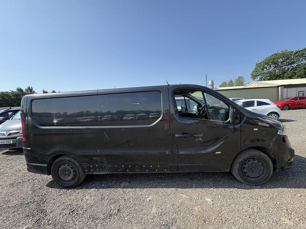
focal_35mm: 14
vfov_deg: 85.7
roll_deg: +2.6
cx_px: 153
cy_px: 114
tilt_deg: +0.8
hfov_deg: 102.1
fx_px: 124
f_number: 2.2
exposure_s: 1/771
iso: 50
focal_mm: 2.22
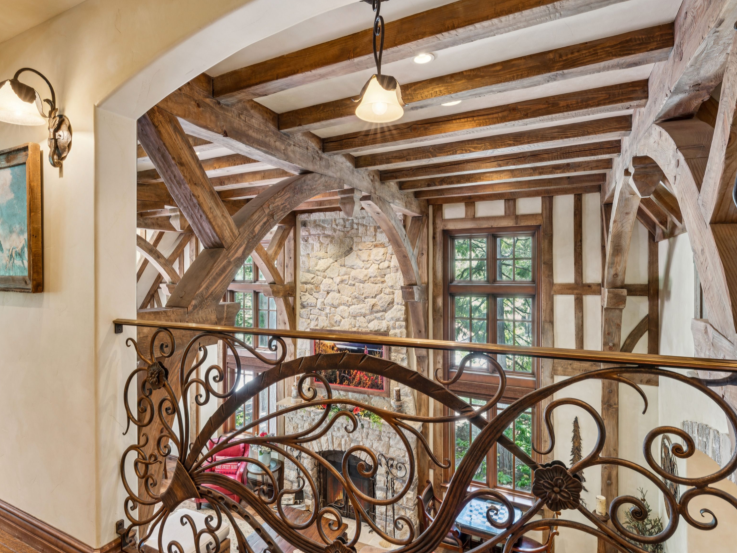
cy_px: 278
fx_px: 412
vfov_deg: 67.8
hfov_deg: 83.6
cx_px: 349
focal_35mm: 19
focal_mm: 17.3
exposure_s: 2
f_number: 13
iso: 100
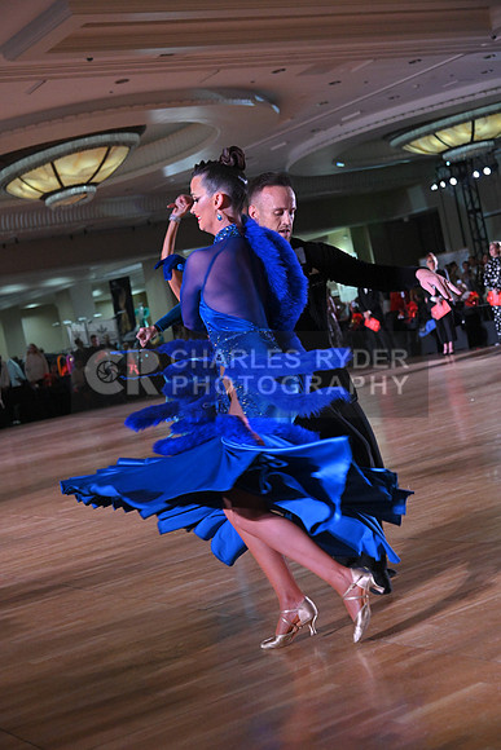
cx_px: 250
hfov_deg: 23.4
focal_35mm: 58
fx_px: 1210
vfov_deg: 34.5
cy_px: 375
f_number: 5
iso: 4000
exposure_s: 1/400
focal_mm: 58
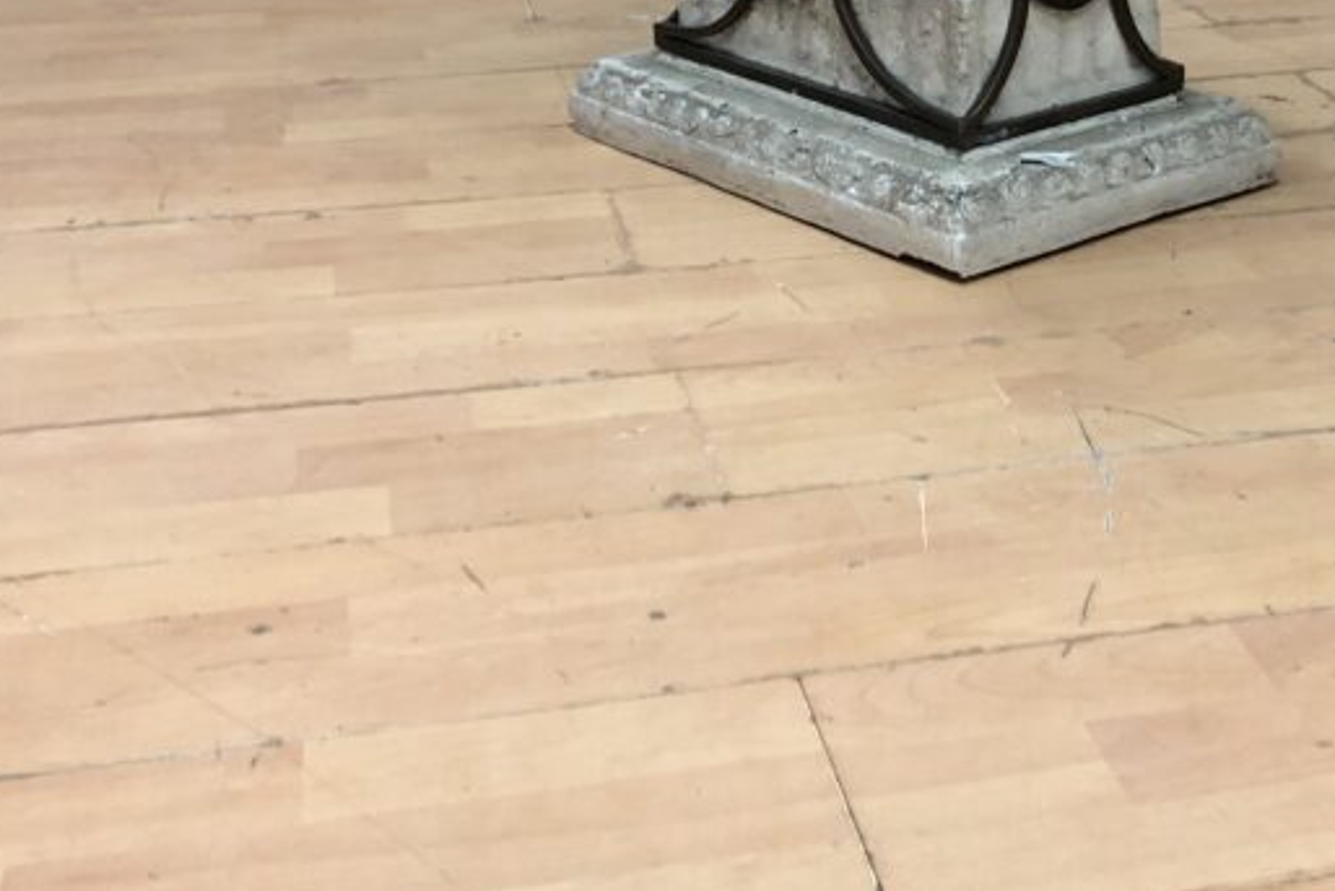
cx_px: 979
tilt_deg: -14.4
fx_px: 2151
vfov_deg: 22.7
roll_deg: +0.2
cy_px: 55
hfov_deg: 33.9
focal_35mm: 58
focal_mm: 3.99
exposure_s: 1/17
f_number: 1.8
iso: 80
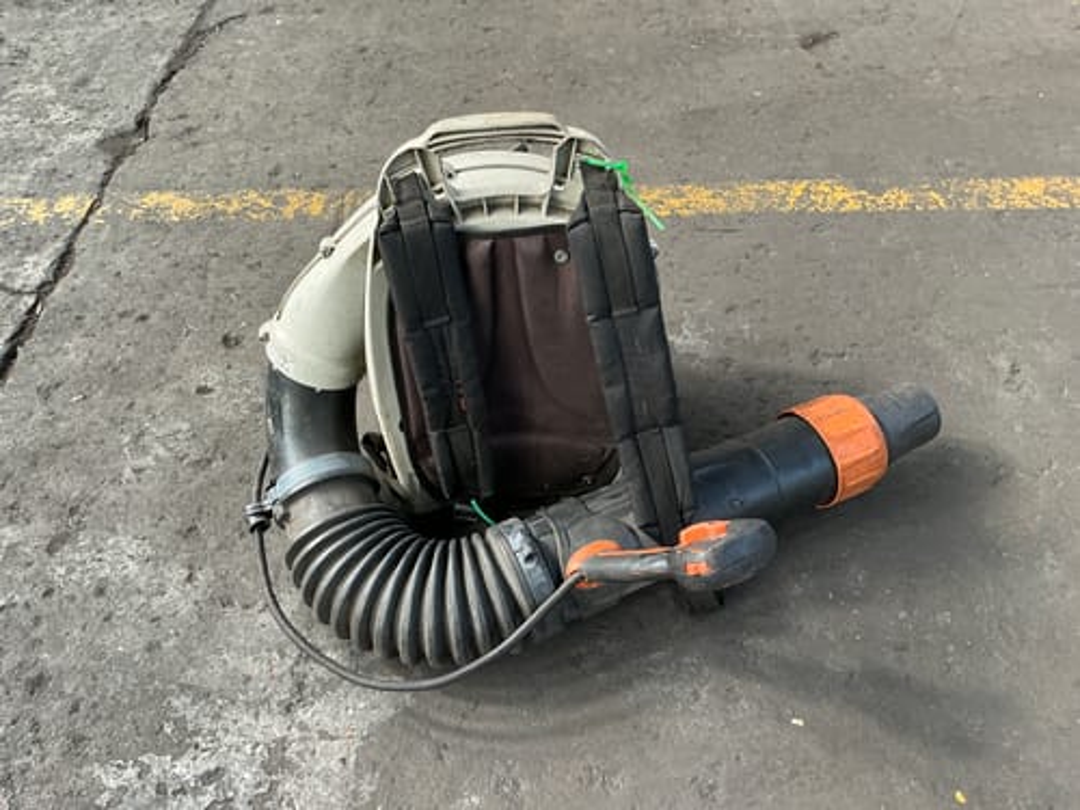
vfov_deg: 49.7
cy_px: 405
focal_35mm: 28
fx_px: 874
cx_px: 540
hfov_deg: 63.4
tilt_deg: -47.3
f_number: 1.8
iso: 100
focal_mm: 3
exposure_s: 1/60
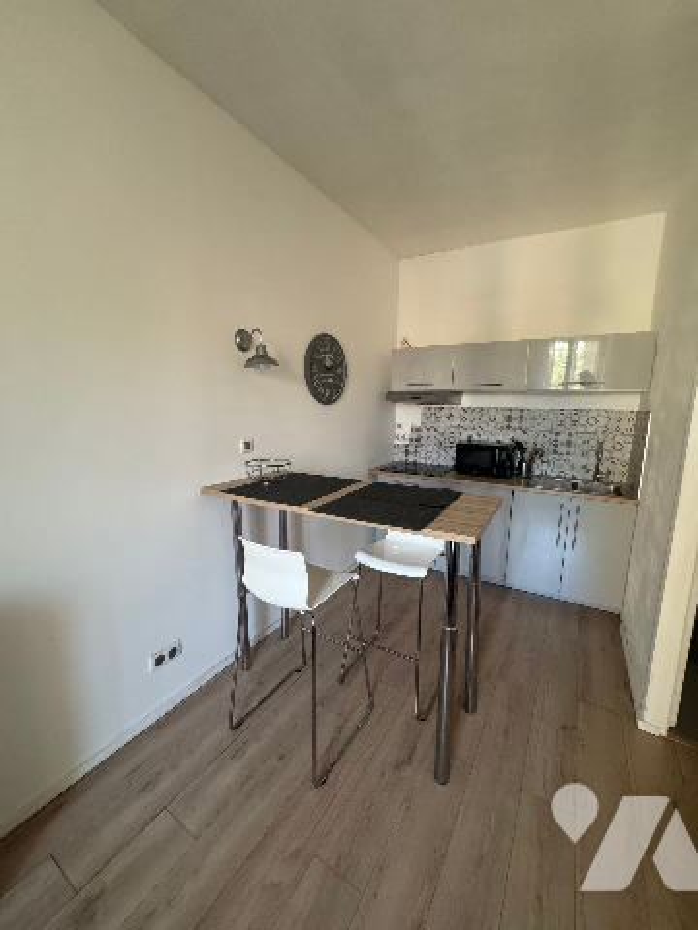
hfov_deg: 85.7
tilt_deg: -10.7
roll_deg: -0.4
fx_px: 376
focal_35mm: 14
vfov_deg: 102.1
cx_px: 349
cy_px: 465
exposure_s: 1/70
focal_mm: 2.22
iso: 320
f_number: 2.2
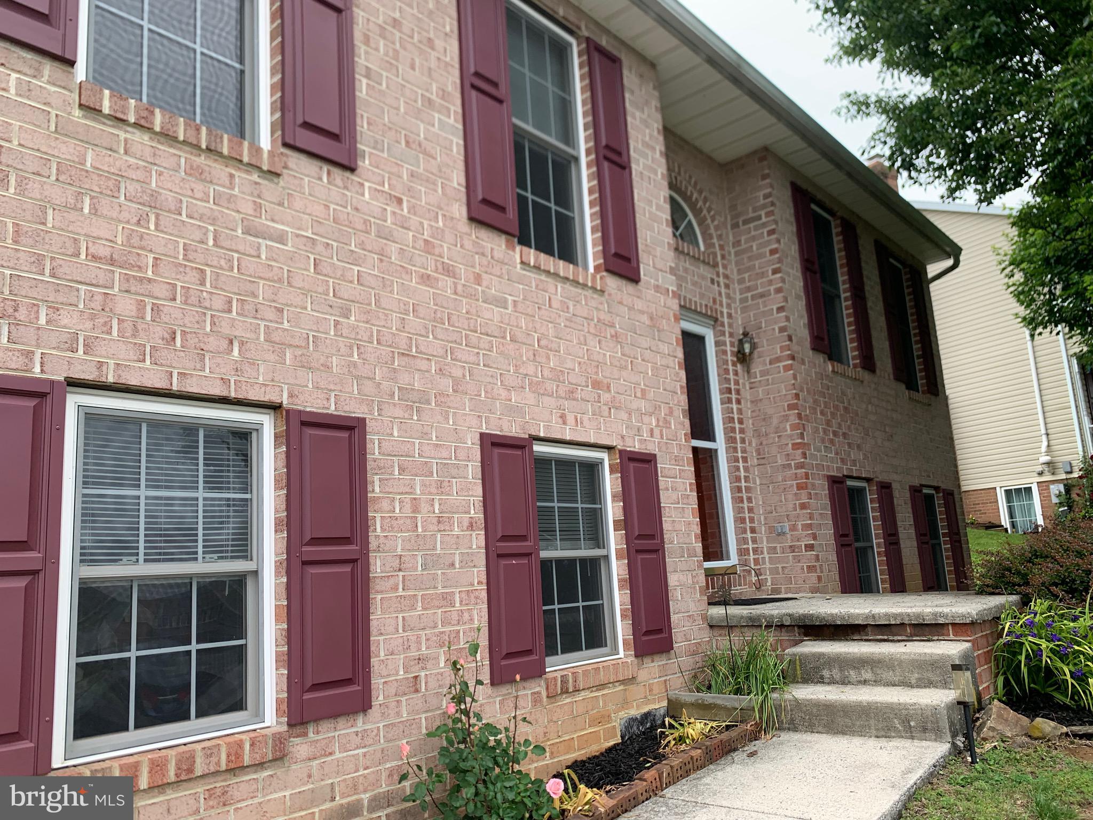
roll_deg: +5.0
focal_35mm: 26
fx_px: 821
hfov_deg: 67.3
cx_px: 546
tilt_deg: +10.6
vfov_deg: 53.1
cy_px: 410
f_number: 1.8
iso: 25
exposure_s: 1/444
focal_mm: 4.25
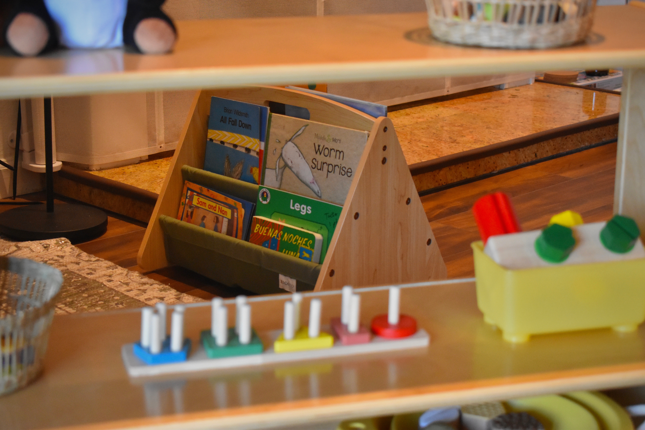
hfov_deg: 28.1
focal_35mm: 72
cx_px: 322
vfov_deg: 18.9
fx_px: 1290
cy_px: 215
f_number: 5.3
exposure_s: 1/125
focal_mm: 48
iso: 3600
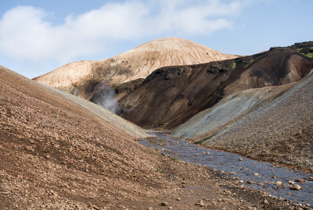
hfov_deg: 43.6
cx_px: 156
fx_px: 392
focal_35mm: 45
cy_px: 105
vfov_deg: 29.9
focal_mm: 16.62
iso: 125
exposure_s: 1/320
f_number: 5.6
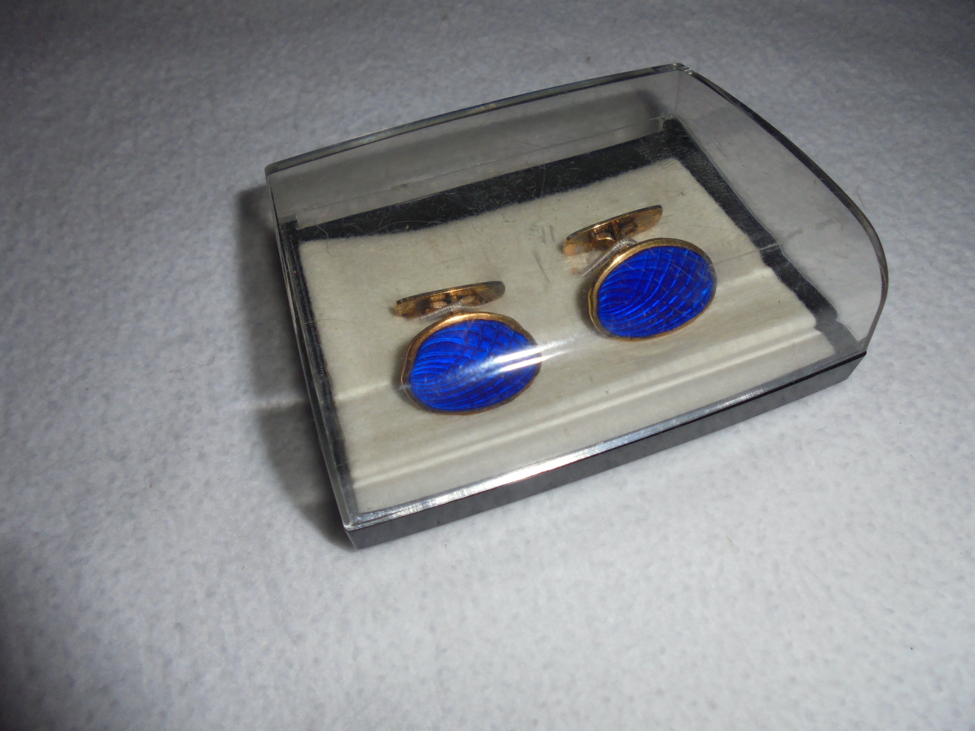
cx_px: 488
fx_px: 732
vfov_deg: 53.1
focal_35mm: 26
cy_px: 366
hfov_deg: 67.3
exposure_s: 1/30
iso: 100
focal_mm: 4.6
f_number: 11.5
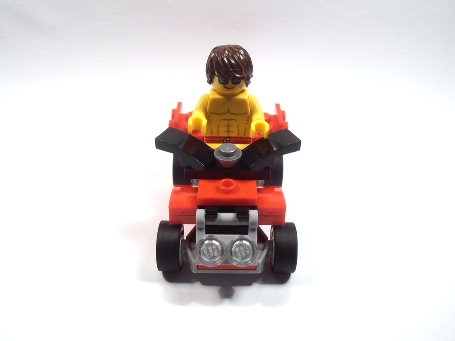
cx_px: 228
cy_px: 170
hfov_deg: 50.1
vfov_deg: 38.7
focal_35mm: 37
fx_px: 486
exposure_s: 1/50
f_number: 3.9
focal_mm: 6.61
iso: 80
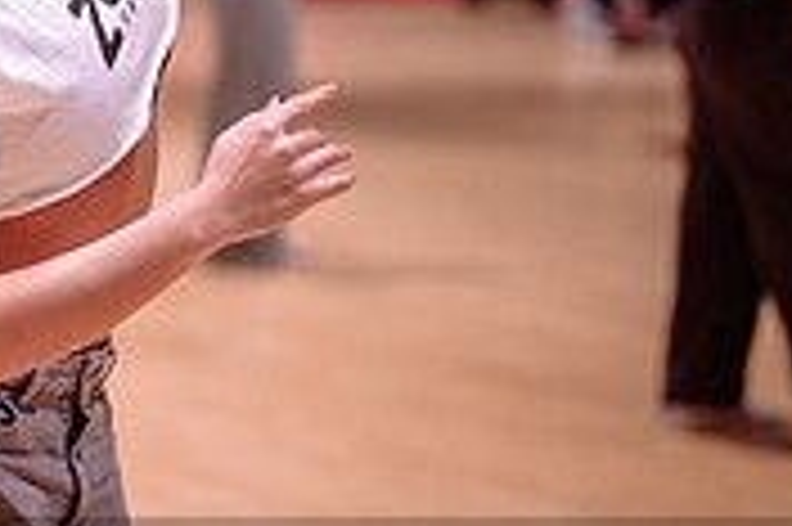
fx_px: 3627
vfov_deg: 8.3
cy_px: 52
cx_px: -320
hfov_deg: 12.0
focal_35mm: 165
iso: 1600
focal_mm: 50
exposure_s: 1/200
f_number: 1.2
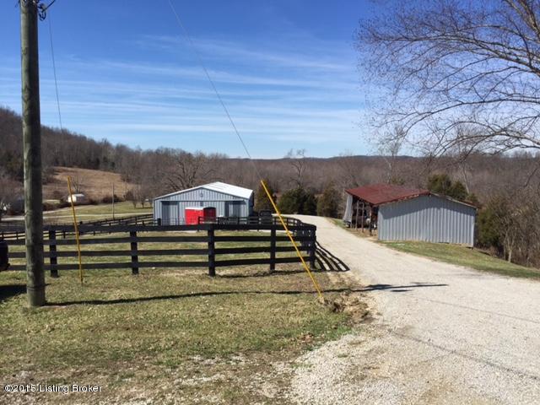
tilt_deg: -5.7
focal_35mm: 29
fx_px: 452
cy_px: 202
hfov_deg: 61.7
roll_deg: -0.4
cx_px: 270
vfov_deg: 48.2
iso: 32
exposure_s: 1/2083
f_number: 2.2
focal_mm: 4.15
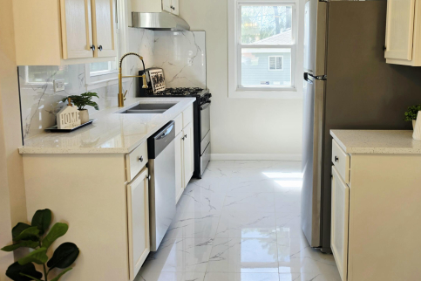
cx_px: 258
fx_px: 386
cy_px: 99
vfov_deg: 39.6
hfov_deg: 56.7
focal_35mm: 33
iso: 12
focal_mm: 6.5
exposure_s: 1/120
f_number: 1.4
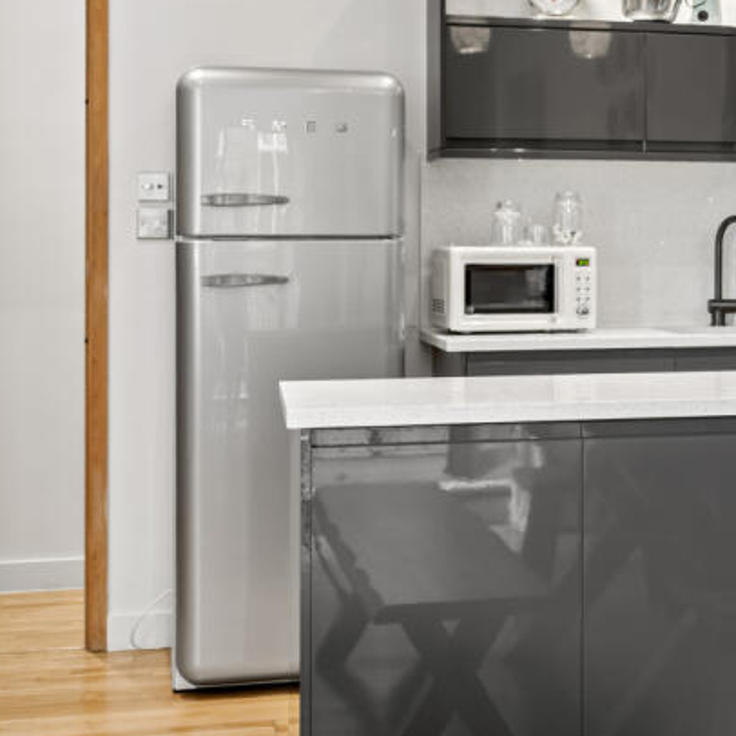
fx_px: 1804
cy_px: 266
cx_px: 794
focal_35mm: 75
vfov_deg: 23.0
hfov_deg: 21.9
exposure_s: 1/1.25
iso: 400
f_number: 11
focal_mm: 35
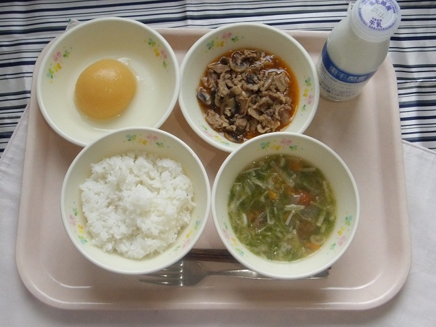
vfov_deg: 34.3
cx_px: 218
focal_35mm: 42
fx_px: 529
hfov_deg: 44.8
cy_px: 164
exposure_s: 1/60
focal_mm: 7.6
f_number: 13.1
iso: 1045
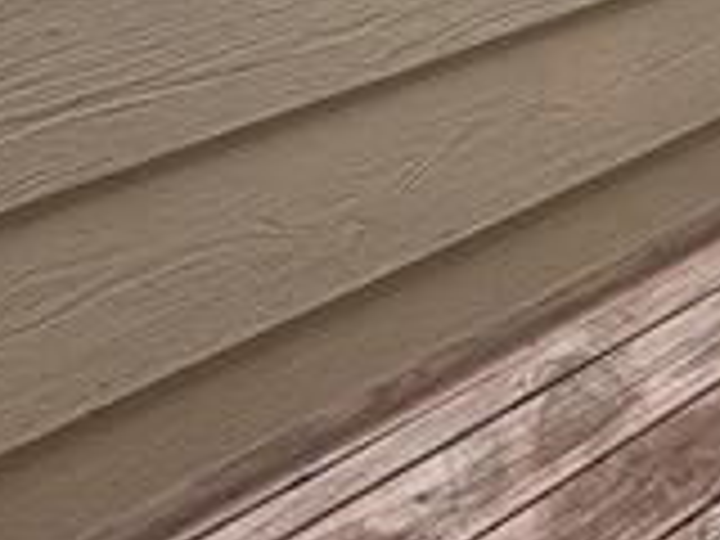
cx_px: 760
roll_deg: -2.1
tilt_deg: -19.7
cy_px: -169
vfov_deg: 23.1
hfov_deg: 31.1
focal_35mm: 56
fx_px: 1165
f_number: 2.2
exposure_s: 1/208
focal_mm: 2.22
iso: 40
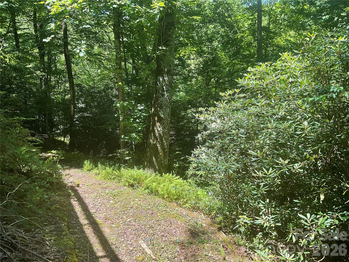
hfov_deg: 61.7
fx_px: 292
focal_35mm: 29
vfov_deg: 48.2
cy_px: 131
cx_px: 174
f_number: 1.8
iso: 16
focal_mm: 3
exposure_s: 1/253
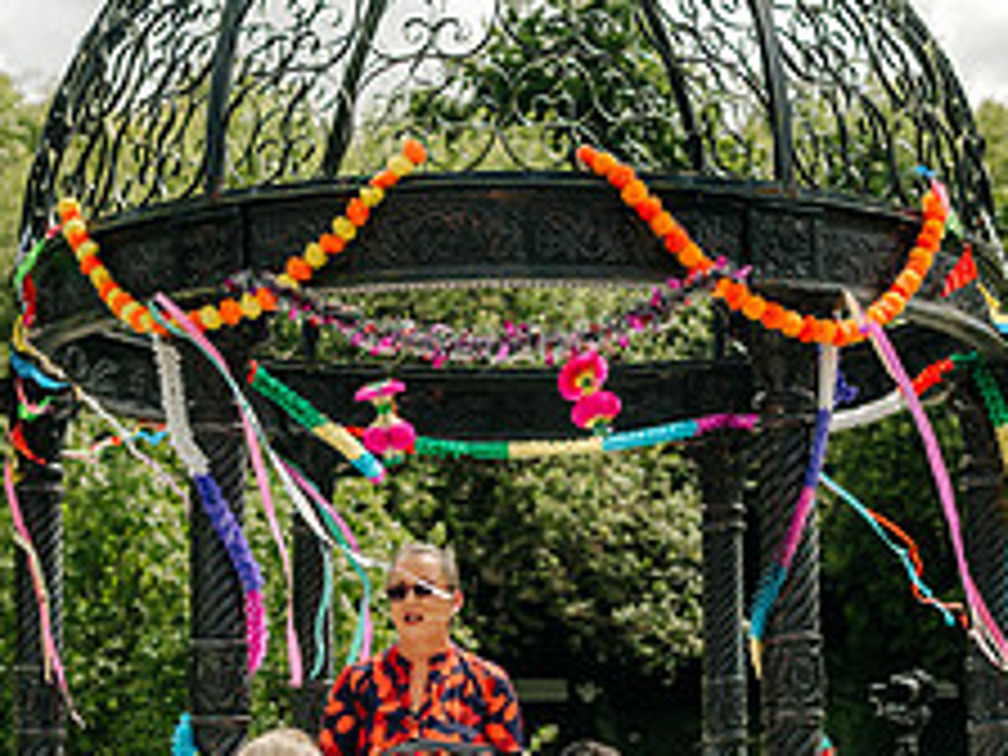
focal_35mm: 88
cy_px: 745
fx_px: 2563
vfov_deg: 16.5
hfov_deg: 22.3
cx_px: 522
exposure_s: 1/3200
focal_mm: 35
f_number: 2.2
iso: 100
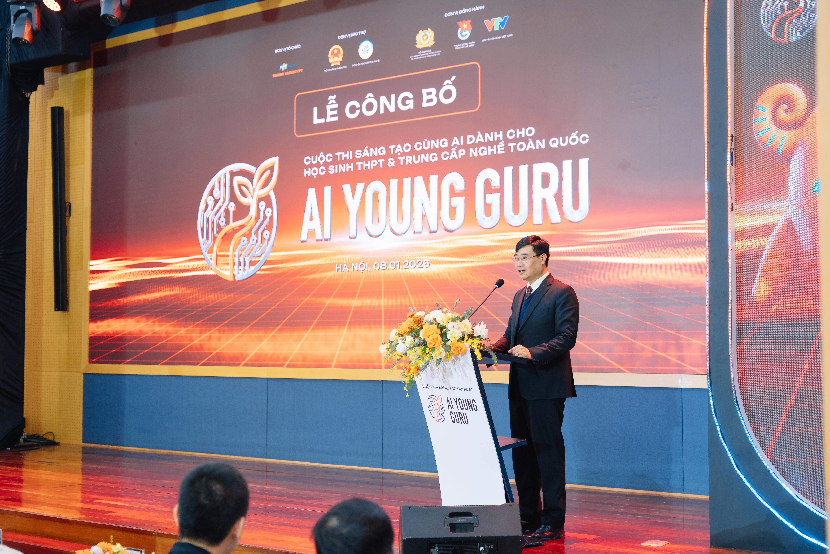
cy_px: 277
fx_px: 1160
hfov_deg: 39.4
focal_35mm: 50
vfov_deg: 26.8
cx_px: 415
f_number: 3.5
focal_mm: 50.3
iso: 1000
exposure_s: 1/125
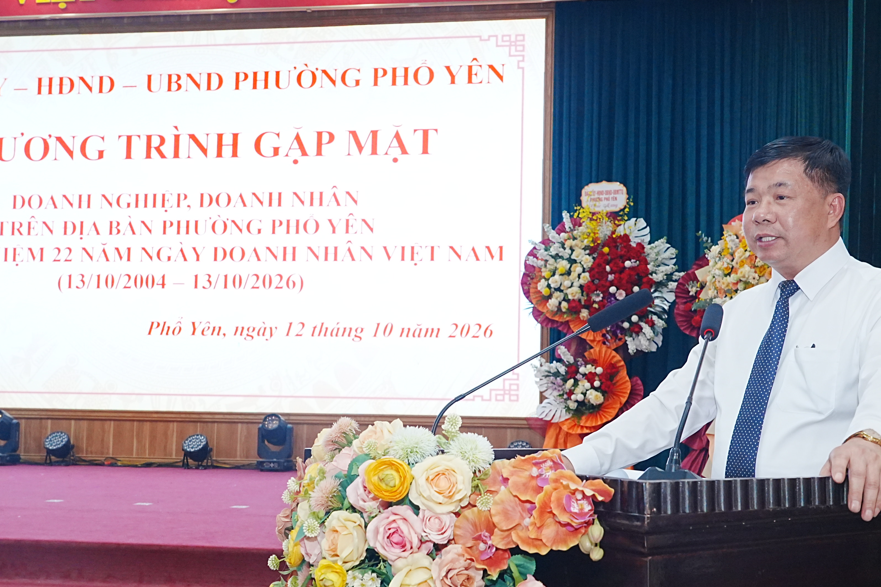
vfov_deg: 31.8
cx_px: 465
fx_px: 1028
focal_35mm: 42
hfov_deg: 46.4
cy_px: 357
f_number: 7.1
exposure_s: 1/80
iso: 3200
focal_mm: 29
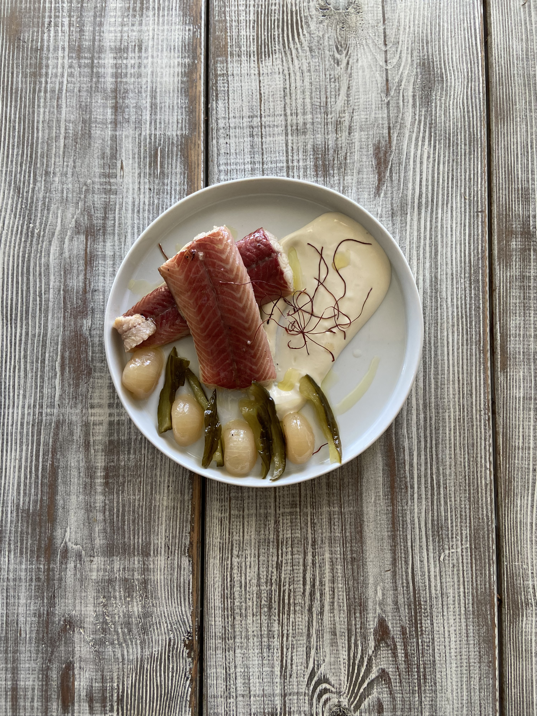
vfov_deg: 67.3
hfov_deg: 53.1
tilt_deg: -85.5
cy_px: 358
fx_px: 538
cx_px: 268
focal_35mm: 26
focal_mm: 4.25
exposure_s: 1/107
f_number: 1.8
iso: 125
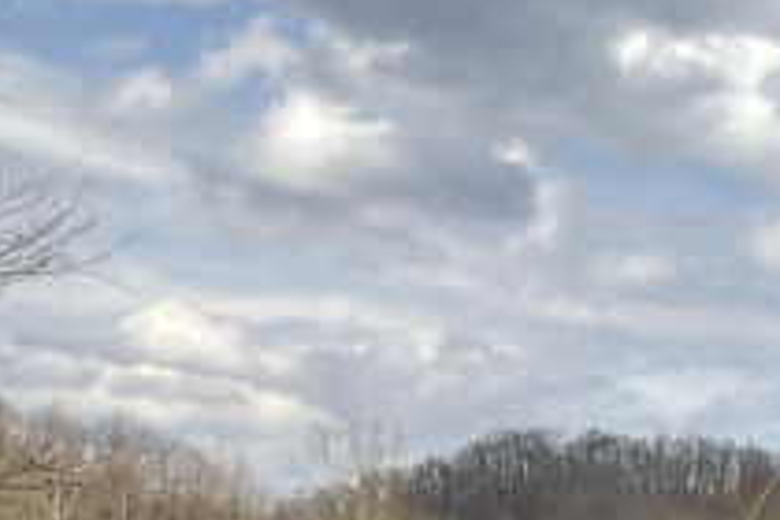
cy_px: 828
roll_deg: -1.5
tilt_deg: +1.1
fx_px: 2080
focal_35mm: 96
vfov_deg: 13.3
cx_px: 1112
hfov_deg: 19.1
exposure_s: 1/1490
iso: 16
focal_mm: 3
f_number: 1.8
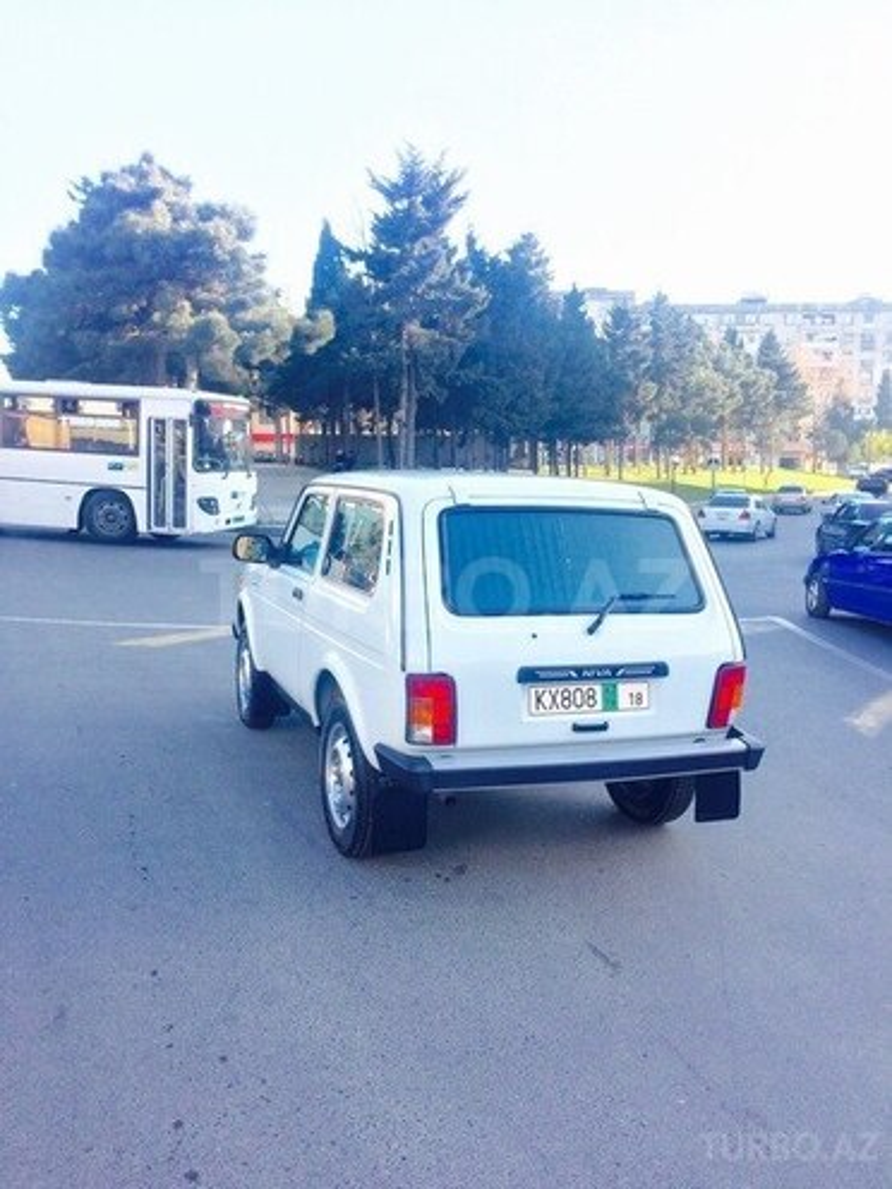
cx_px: 446
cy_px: 594
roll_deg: +2.0
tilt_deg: -9.8
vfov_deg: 61.7
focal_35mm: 29
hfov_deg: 48.2
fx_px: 996
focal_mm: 4.15
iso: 32
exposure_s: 1/336
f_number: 2.2
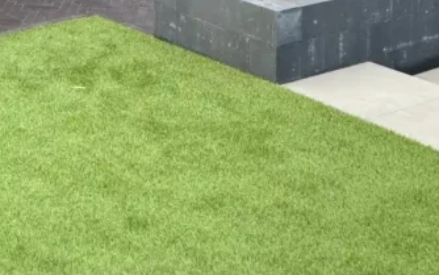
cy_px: -209
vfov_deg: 14.8
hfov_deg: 25.1
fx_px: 934
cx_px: -8
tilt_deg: -3.6
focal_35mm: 78
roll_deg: -0.4
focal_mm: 6.76
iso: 64
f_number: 1.78
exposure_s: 1/176
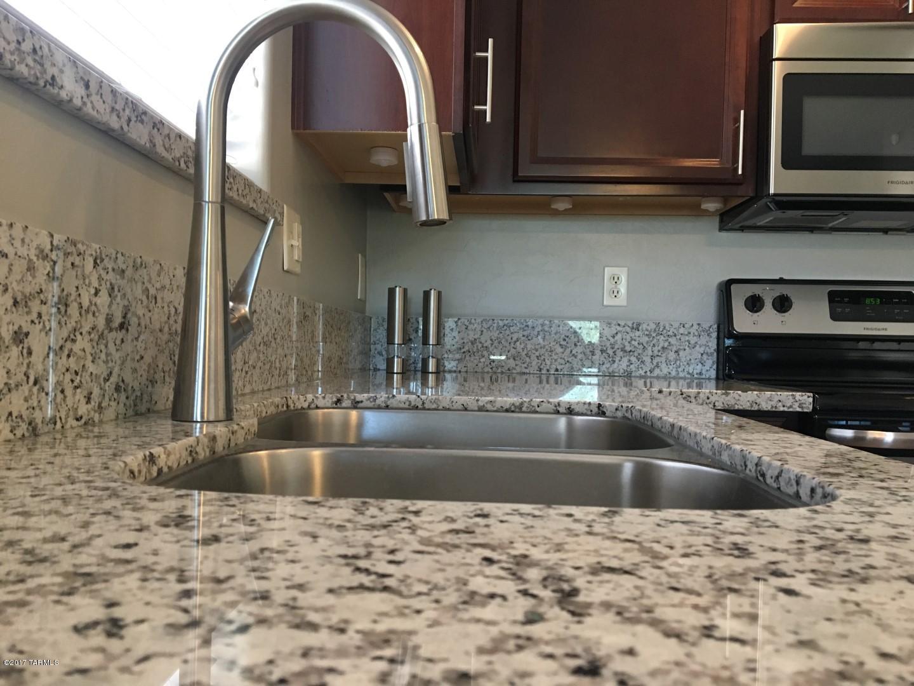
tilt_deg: +0.0
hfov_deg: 61.7
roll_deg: -1.0
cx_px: 457
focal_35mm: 29
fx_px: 766
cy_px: 343
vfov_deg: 48.2
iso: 160
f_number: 2.2
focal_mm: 4.15
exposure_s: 1/30
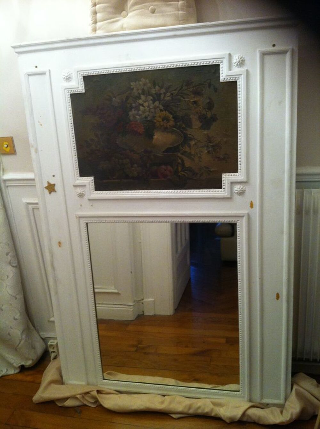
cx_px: 160
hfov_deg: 40.6
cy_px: 214
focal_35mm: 35
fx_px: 433
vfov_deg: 52.7
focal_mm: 3.85
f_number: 2.8
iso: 200
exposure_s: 1/15
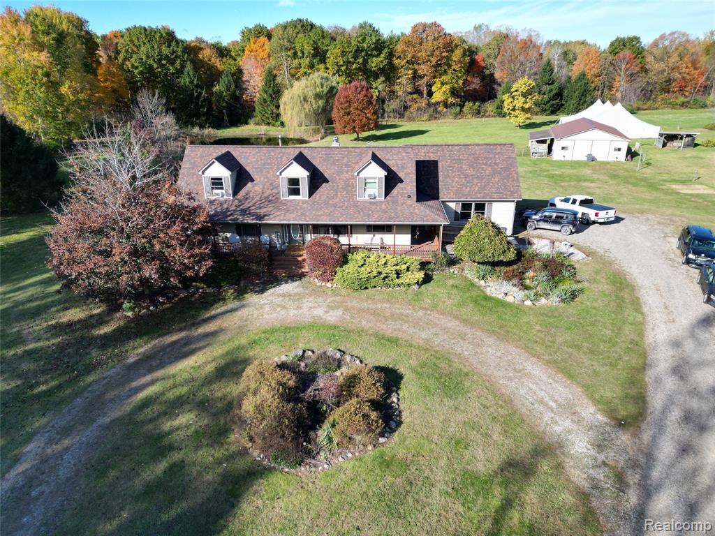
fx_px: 496
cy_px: 268
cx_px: 358
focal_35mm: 24
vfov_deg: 56.8
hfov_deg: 71.6
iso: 110
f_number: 1.7
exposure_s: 1/50
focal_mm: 6.72
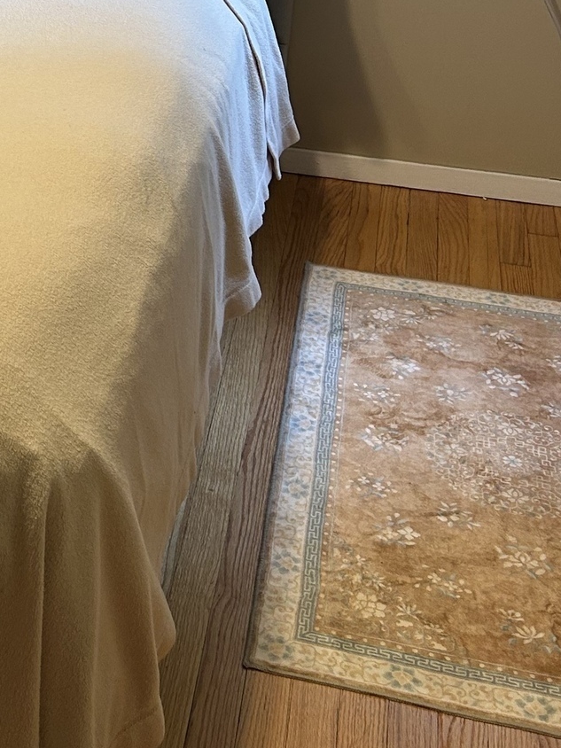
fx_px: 1534
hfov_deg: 19.5
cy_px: -53
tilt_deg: -17.8
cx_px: -106
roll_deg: -0.8
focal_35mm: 71
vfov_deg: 25.6
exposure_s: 1/60
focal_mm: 5.7
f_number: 1.5
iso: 100
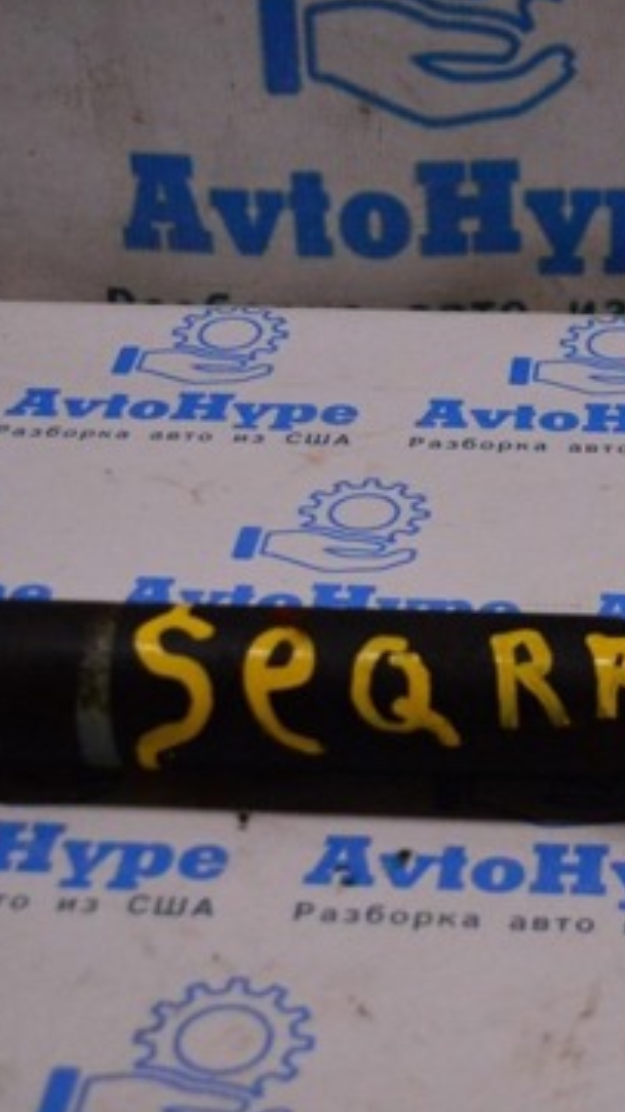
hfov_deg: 15.3
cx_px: 570
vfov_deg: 27.2
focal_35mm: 78
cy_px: 565
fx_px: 2299
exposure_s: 1/1250
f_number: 4.2
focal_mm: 28
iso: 3200
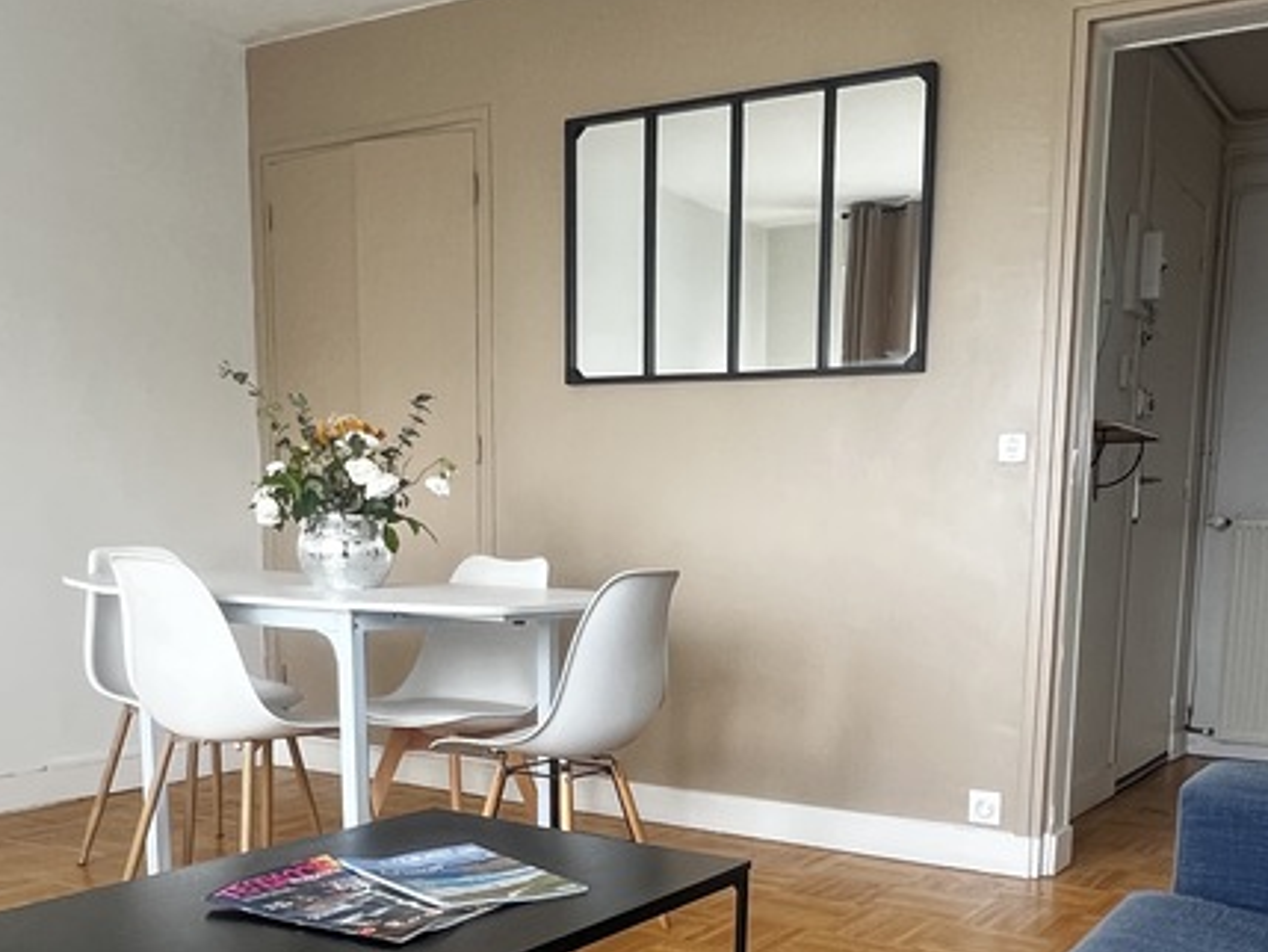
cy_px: 742
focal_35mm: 35
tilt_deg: -9.1
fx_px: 1282
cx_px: 714
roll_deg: -1.0
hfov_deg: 52.5
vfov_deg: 39.3
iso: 250
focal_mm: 1.57
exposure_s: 1/99
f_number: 1.8
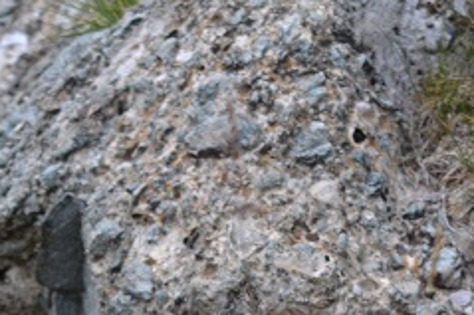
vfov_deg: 1.4
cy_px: 514
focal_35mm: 1006
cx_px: 369
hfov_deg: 2.1
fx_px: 13236
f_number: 7.1
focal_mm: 200
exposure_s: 1/640
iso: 400
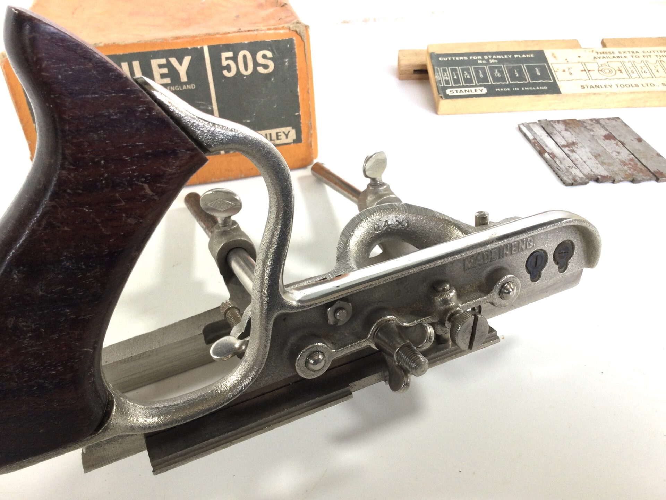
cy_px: 250
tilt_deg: -38.5
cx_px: 333
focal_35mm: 31
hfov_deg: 58.4
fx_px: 596
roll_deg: +1.8
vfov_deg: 45.4
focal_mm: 3.3
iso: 32
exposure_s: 1/100
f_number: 2.4
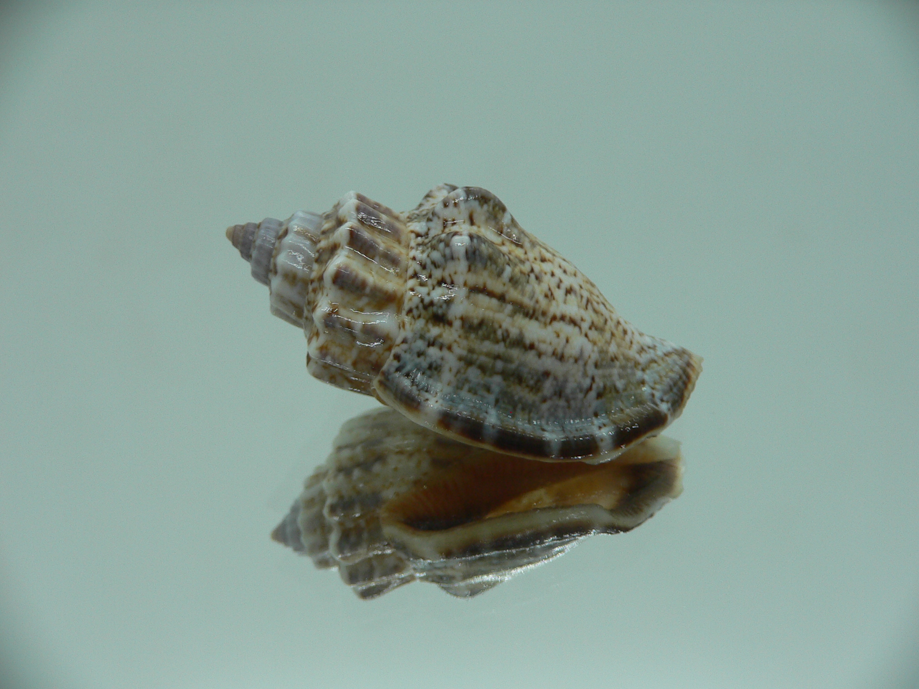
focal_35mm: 35
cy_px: 344
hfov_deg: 52.6
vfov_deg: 40.7
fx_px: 929
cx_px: 460
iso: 80
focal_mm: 4.6
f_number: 2.8
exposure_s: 1/60
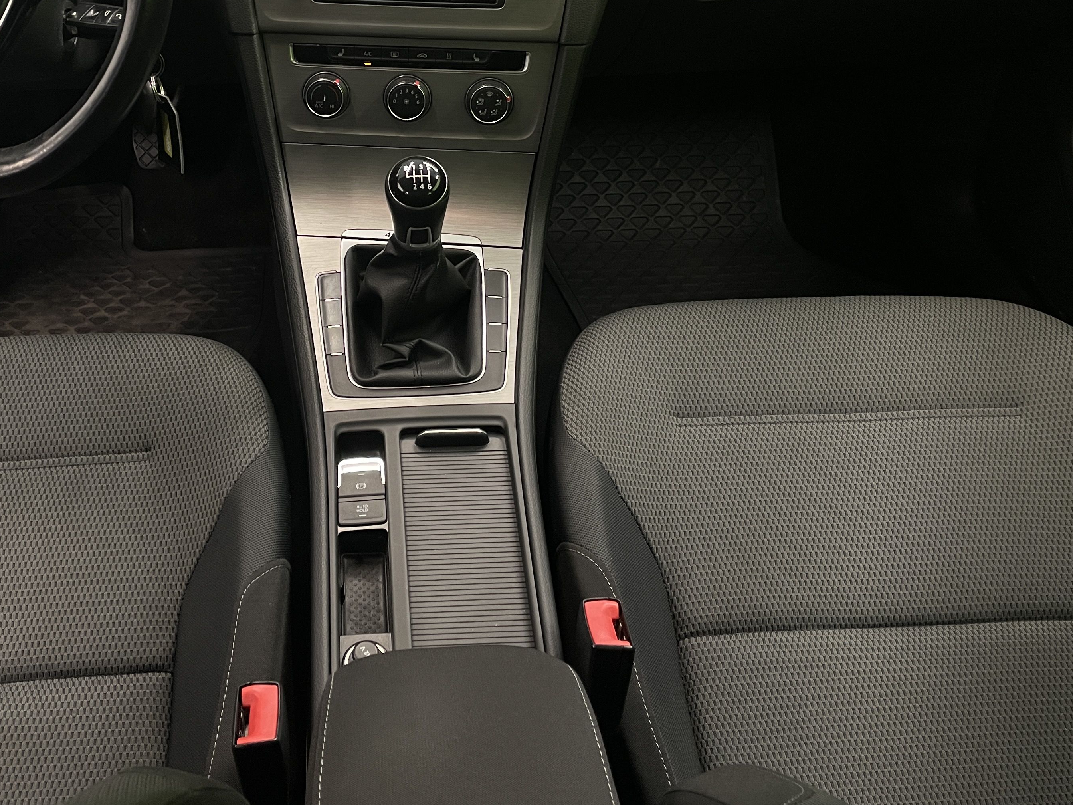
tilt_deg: -34.3
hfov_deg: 47.4
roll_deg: +0.1
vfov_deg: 36.0
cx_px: 399
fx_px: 1209
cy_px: 204
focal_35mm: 39
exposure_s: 1/50
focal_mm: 4.2
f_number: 1.6
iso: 320
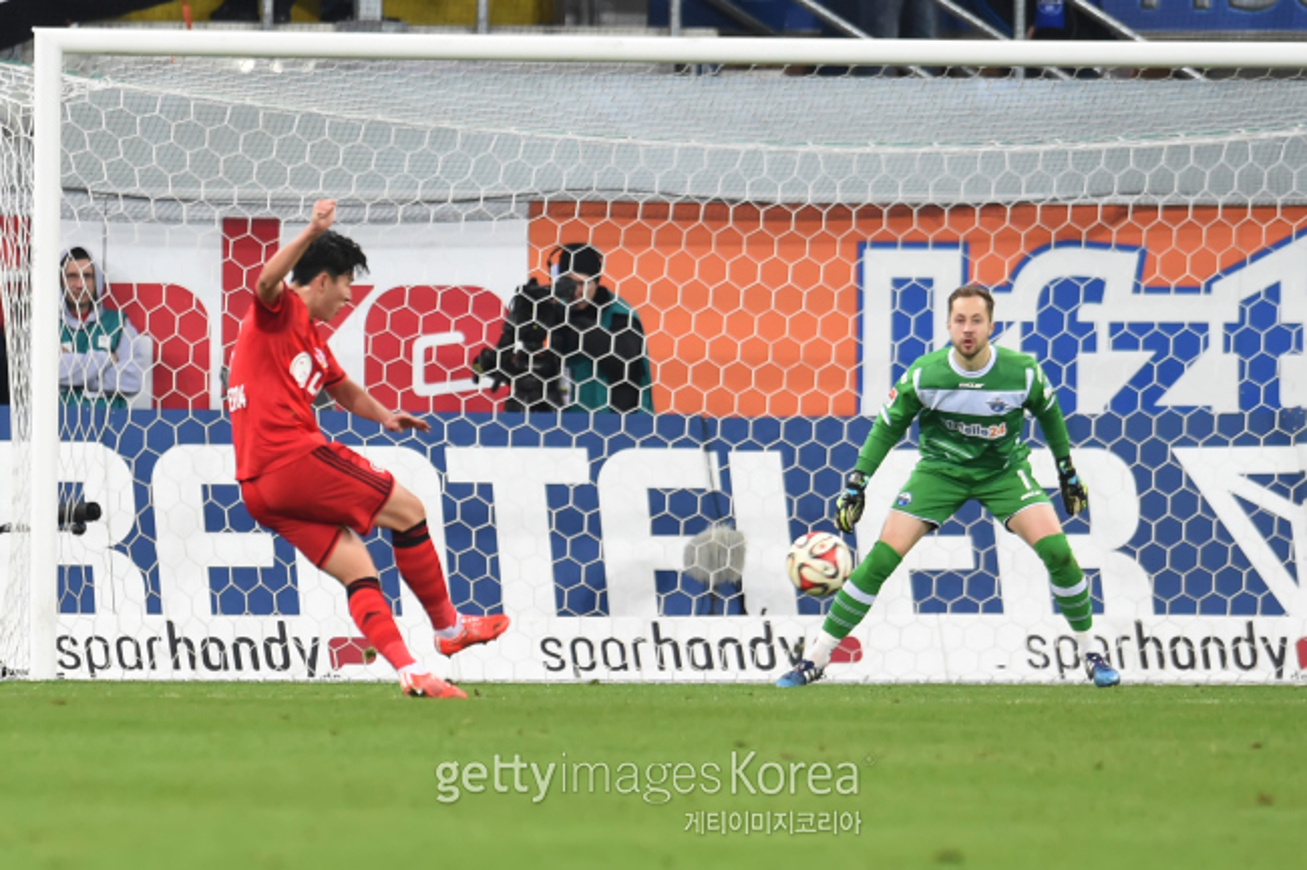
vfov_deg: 3.4
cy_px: 435
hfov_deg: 5.2
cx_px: 654
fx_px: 14518
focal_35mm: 400
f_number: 4
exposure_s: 1/1000
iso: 3200
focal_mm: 400
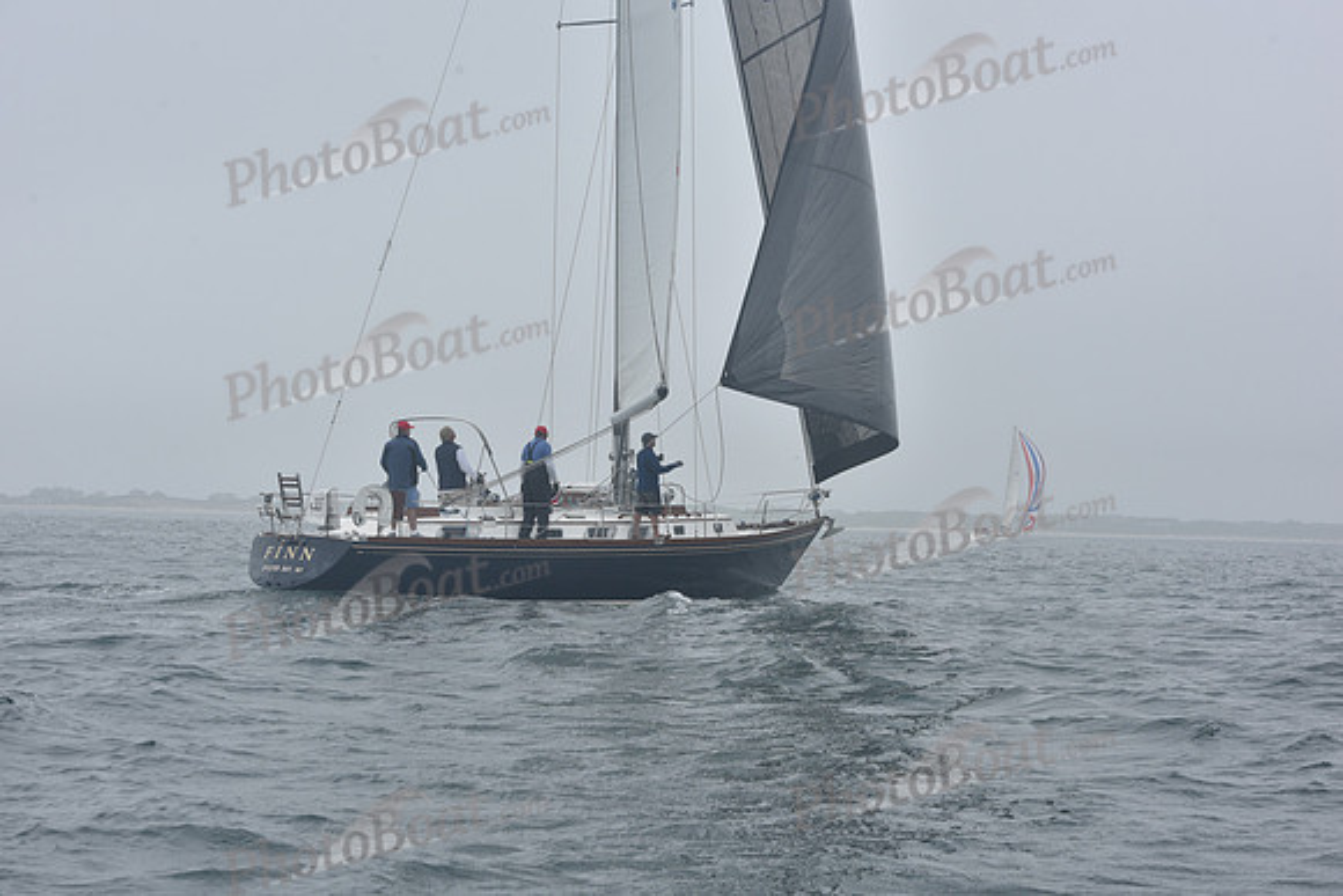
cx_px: 672
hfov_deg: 28.8
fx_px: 2612
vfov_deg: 19.5
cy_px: 448
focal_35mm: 70
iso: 250
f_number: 11
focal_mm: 70
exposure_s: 1/800
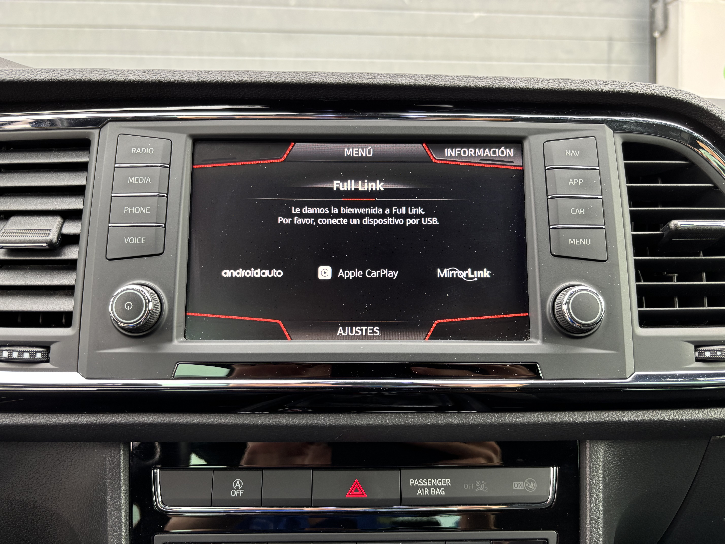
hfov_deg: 67.3
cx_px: 362
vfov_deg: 53.1
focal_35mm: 26
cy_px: 272
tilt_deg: -4.2
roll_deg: +0.8
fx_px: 545
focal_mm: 5.96
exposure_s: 1/55
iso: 100
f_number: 1.6
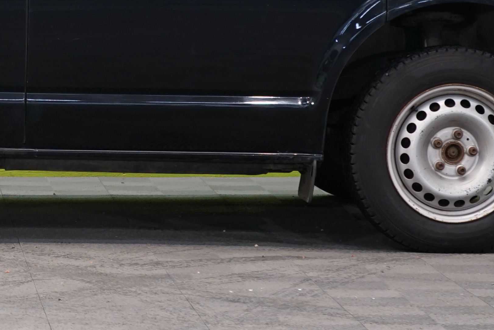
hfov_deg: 8.7
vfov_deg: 5.9
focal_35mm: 234
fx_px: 3211
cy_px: -26
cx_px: -116
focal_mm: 63
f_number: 5.6
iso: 400
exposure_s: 1/20
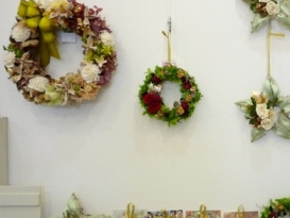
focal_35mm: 41
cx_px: 208
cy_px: 110
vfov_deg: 35.2
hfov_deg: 44.6
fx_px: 344
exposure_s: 1/30
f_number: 2.8
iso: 125
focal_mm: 4.4
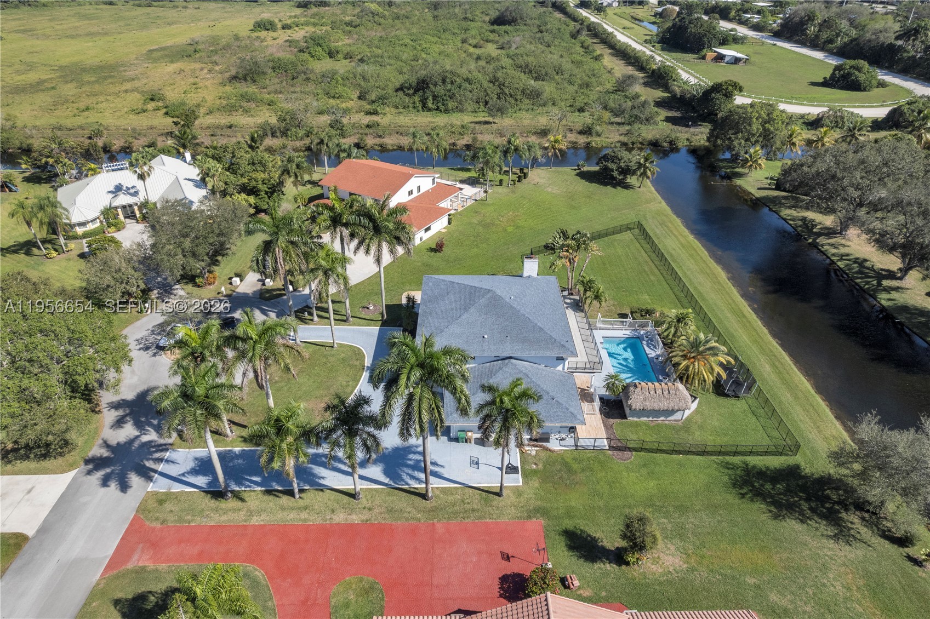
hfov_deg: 78.6
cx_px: 465
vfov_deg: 57.2
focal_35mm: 22
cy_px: 310
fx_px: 568
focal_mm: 8.38
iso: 120
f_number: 2.8
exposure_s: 1/2000
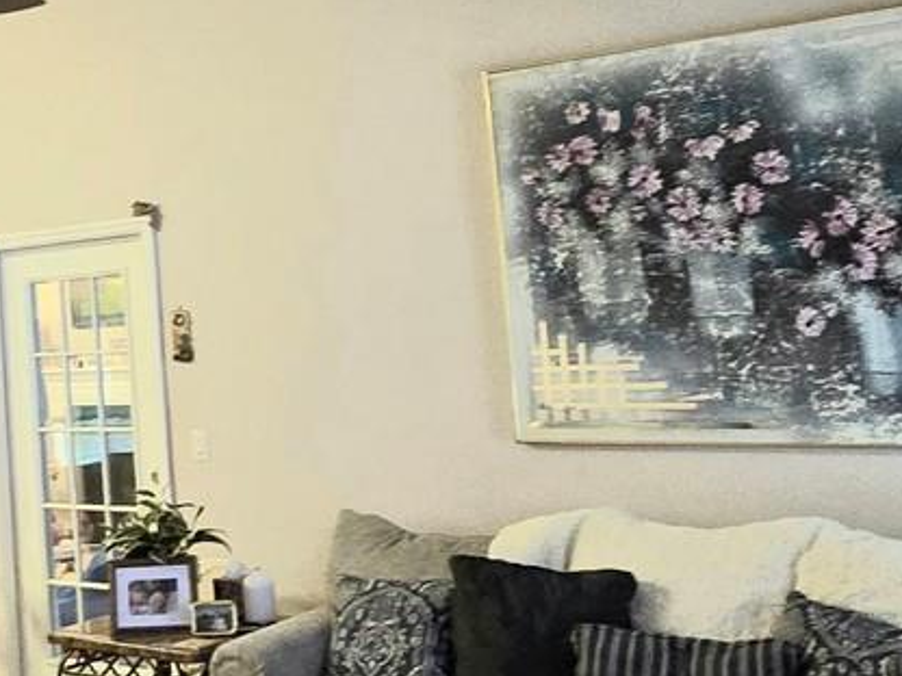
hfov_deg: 35.7
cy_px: 180
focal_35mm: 50
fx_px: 1303
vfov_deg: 28.7
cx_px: 76
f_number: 2.2
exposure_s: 1/60.2
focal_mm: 2.2
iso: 640
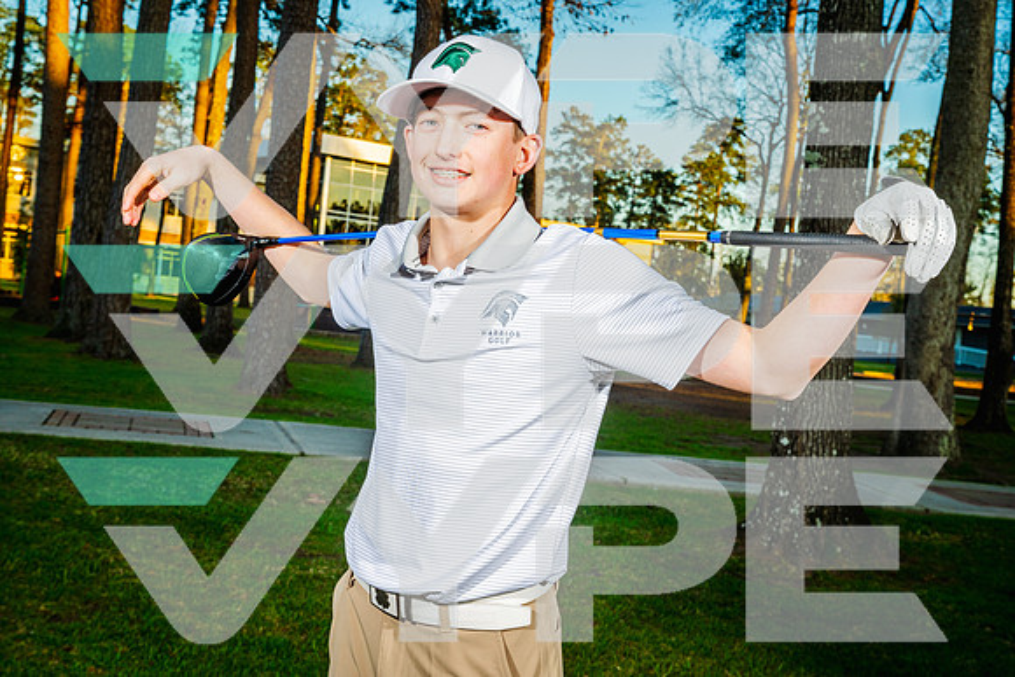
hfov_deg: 41.9
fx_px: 1325
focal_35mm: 47
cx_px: 508
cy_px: 338
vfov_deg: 28.7
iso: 100
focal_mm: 47
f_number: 10
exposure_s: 1/125
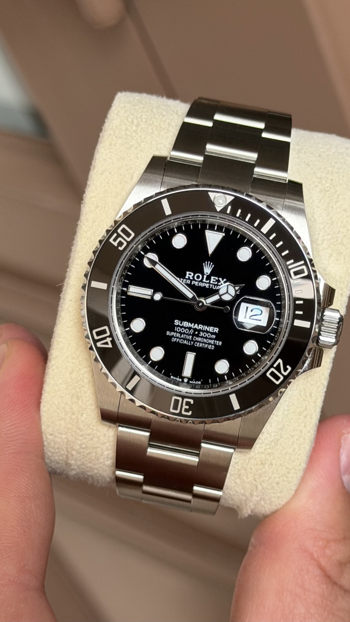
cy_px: 307
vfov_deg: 39.2
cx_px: 200
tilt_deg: -39.9
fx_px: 874
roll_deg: -0.8
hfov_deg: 22.6
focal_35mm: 53
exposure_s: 1/124
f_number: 1.78
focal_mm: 6.76
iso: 80
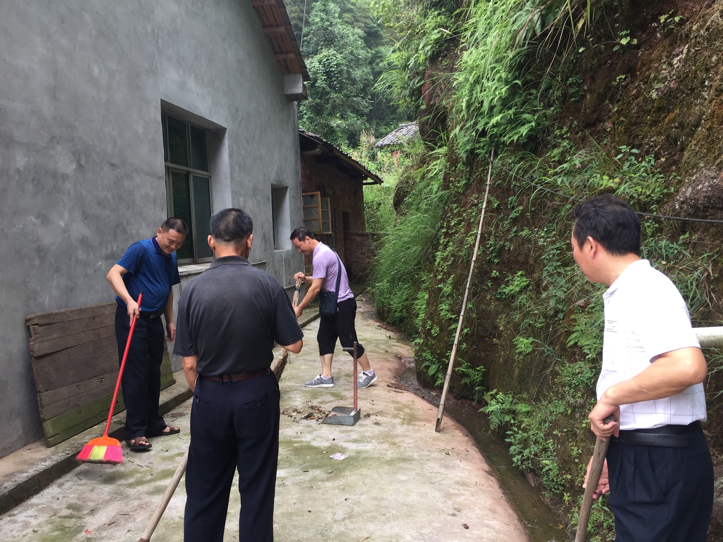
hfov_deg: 61.7
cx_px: 362
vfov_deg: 48.2
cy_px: 271
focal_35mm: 29
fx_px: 606
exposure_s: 1/133
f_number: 2.2
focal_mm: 4.15
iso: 32
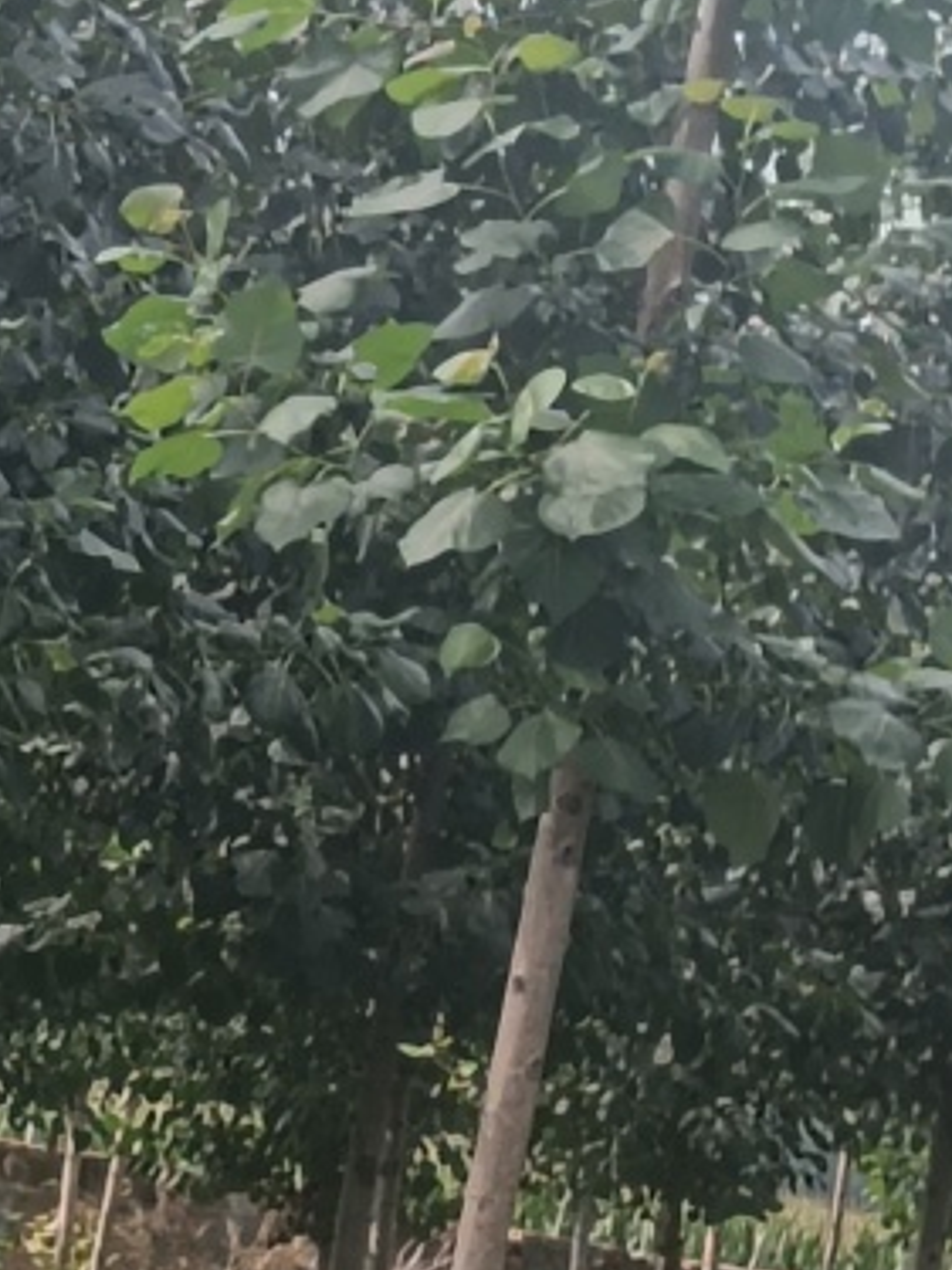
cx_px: -356
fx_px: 7008
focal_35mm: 191
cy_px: 325
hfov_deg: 7.7
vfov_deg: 10.3
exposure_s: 1/311
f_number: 1.8
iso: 100
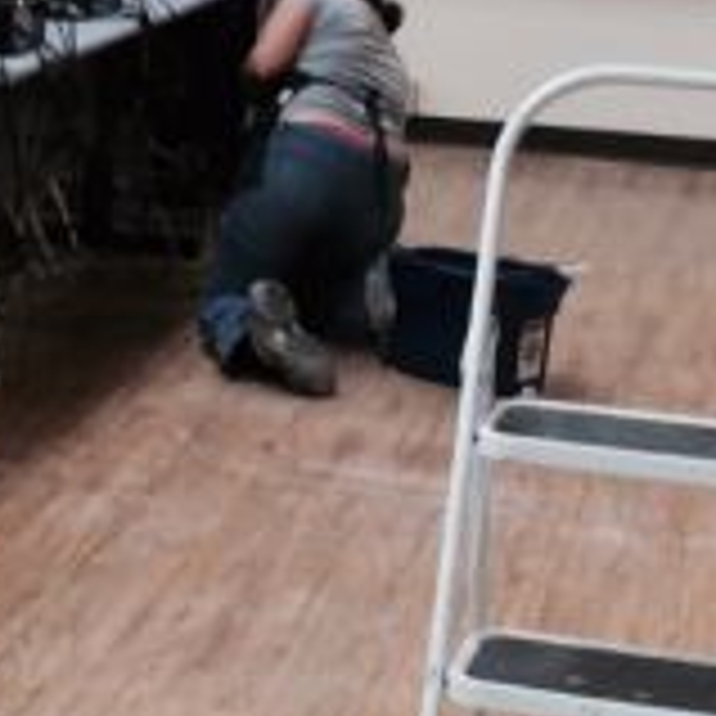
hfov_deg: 13.0
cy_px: 9
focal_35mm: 133
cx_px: 77
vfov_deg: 13.0
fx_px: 3112
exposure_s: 1/30
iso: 80
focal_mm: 4.12
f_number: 2.2
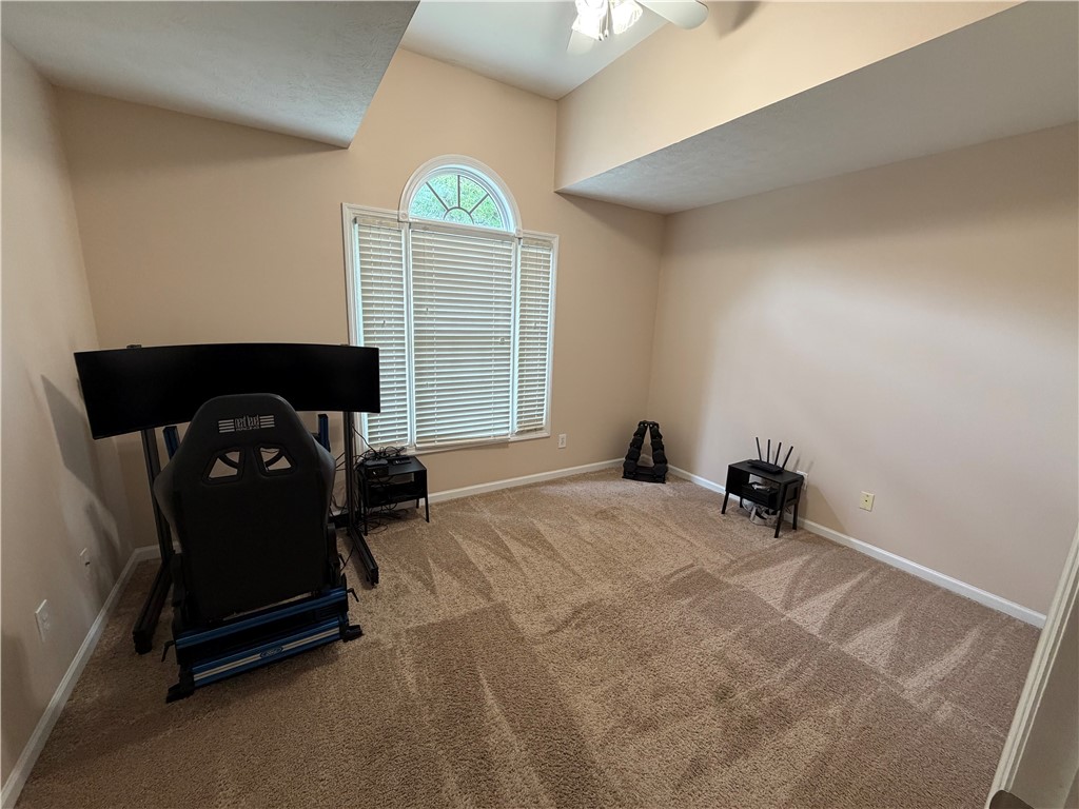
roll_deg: -1.9
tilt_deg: -12.2
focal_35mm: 14
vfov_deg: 85.7
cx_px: 540
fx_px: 436
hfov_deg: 102.1
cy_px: 404
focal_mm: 2.22
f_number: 2.2
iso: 200
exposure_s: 1/60
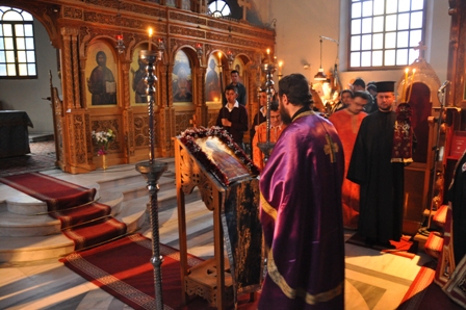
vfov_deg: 47.9
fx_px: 349
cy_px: 155
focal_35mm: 27
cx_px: 233
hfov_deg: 67.4
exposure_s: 1/15
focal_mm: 18
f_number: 3.5
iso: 2500
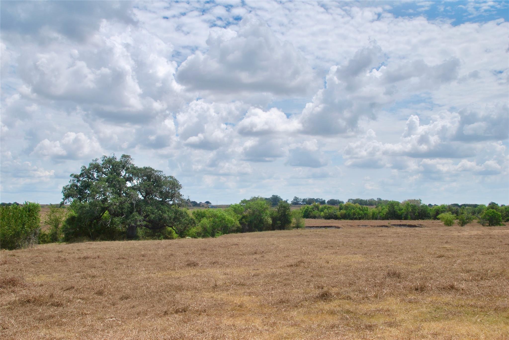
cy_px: 170
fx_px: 531
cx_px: 254
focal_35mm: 38
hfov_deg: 51.2
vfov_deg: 35.6
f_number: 9
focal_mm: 25
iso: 100
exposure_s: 1/320
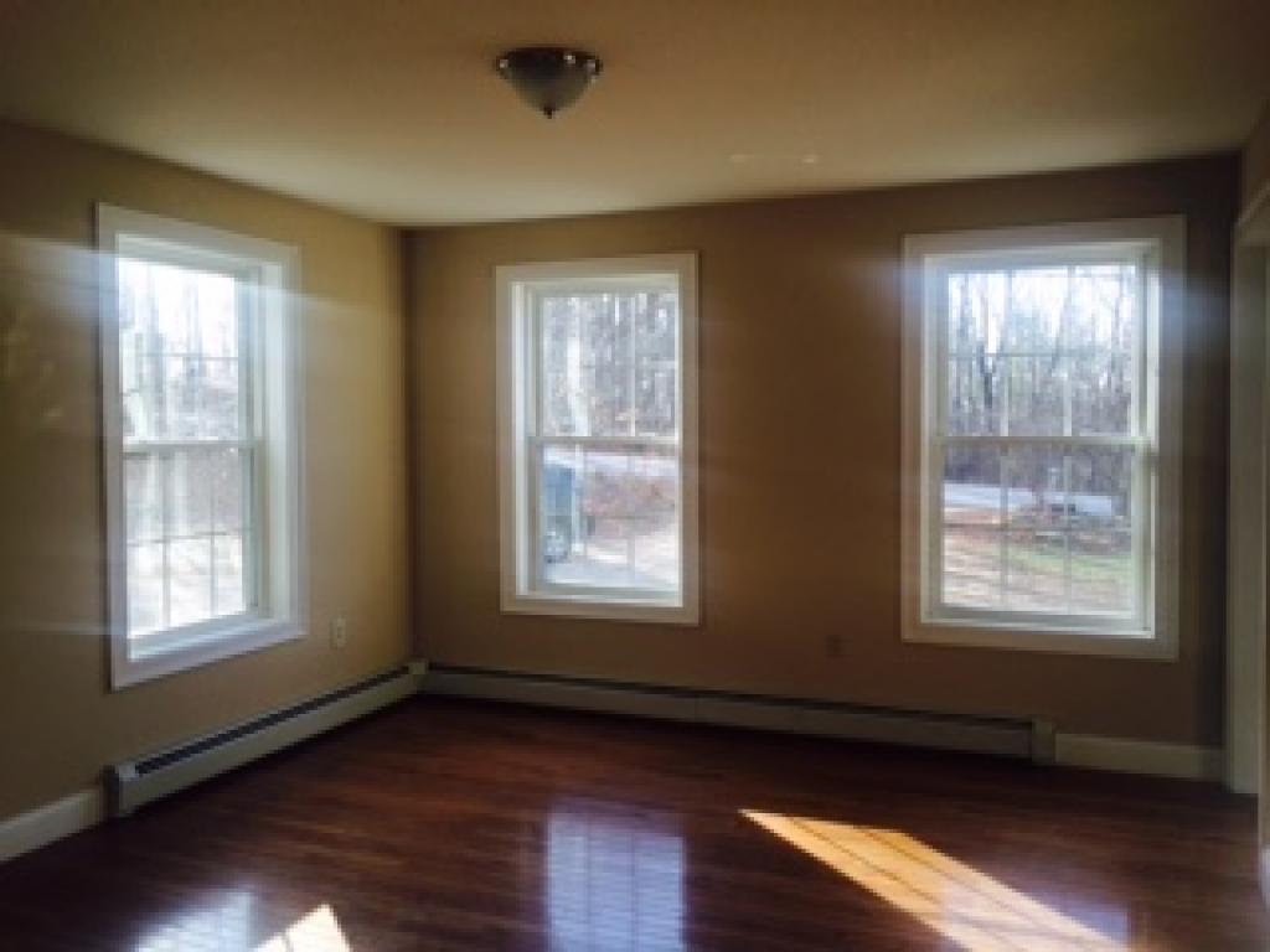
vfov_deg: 48.2
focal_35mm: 29
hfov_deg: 61.7
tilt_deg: -5.3
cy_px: 476
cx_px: 635
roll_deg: +0.9
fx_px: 1064
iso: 32
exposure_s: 1/120
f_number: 2.2
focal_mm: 4.15
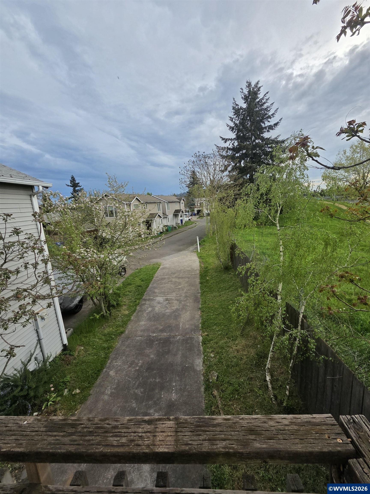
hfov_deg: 89.9
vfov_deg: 106.2
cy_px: 247
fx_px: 185
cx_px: 185
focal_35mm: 13
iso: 50
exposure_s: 1/362
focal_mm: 2.2
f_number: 2.2
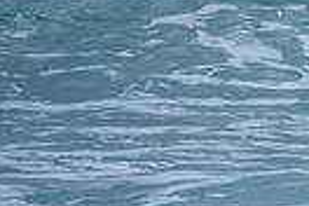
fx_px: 18848
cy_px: -104
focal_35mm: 2196
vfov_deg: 0.6
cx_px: 599
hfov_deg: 0.9
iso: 220
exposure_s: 1/2000
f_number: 5.6
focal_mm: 500
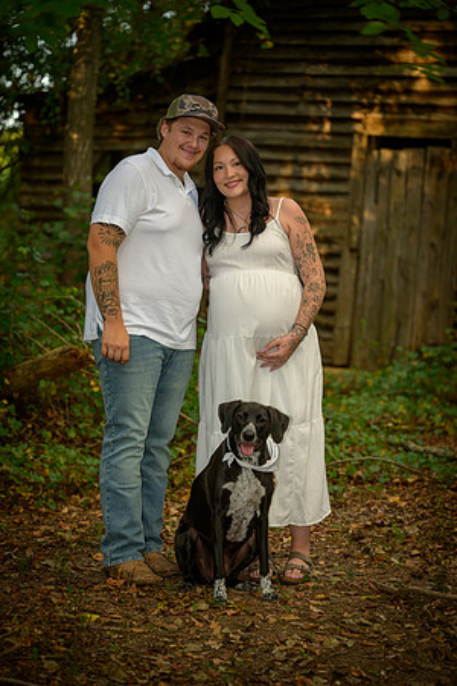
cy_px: 343
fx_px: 1999
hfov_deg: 13.0
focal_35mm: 105
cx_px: 228
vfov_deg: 19.5
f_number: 3.3
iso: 200
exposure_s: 1/60
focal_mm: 105
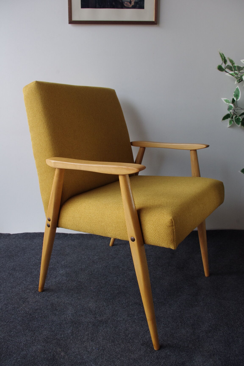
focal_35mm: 30
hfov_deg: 43.6
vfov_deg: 61.9
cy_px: 183
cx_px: 122
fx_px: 305
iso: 800
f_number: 8
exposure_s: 1/50
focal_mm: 20
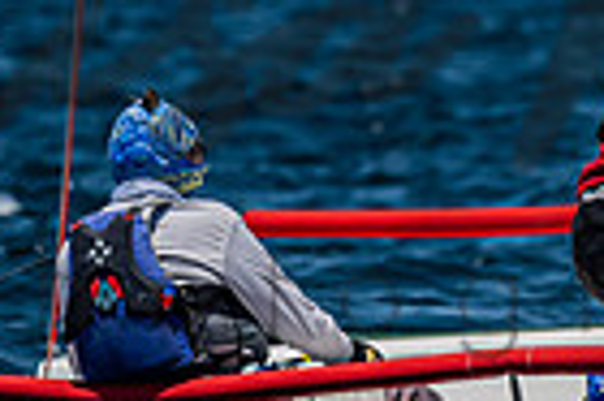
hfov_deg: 1.5
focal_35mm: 1341
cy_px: -86
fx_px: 22473
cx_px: 1081
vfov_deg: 1.0
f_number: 6.3
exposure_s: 1/3200
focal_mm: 260
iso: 400
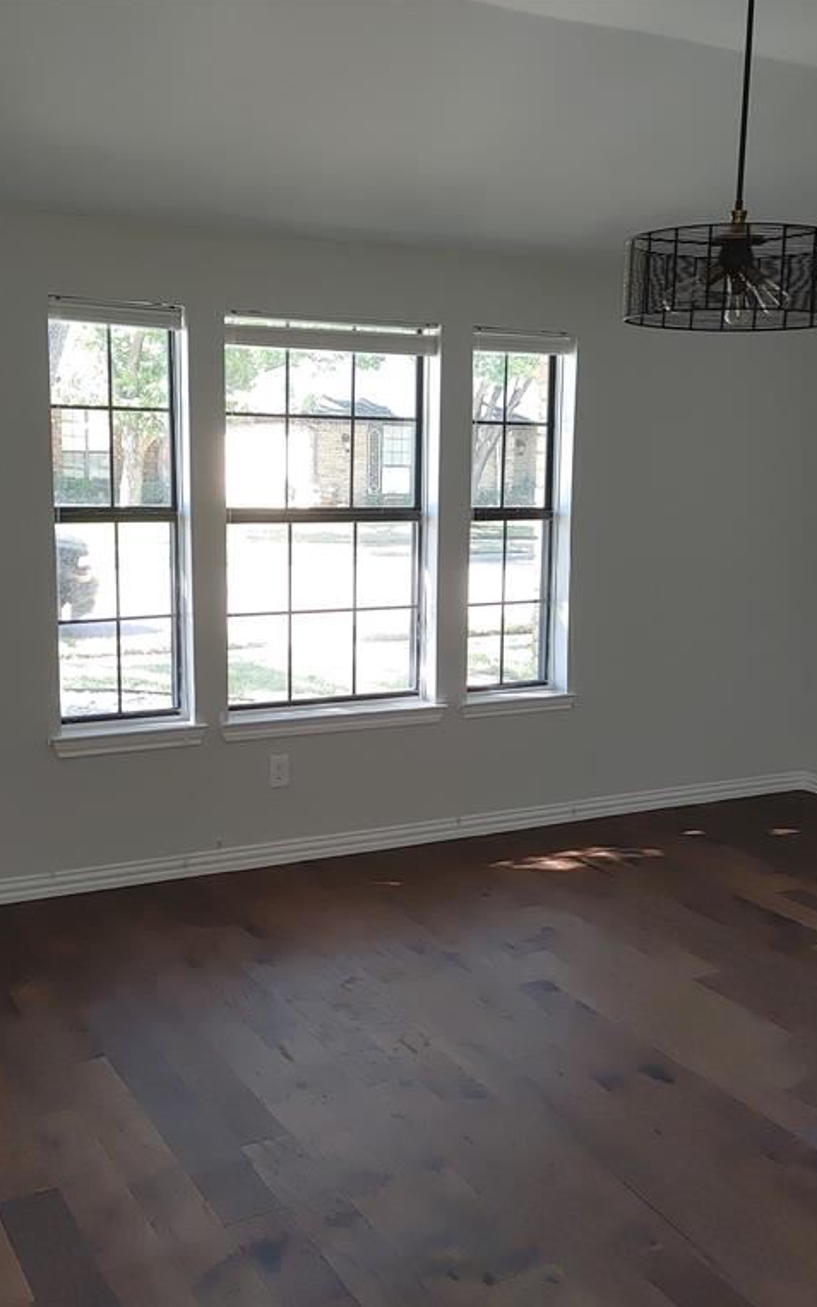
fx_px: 1318
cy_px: 653
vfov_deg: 52.7
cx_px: 404
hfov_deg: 34.4
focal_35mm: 37
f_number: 1.8
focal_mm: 5.58
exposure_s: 1/60
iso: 50
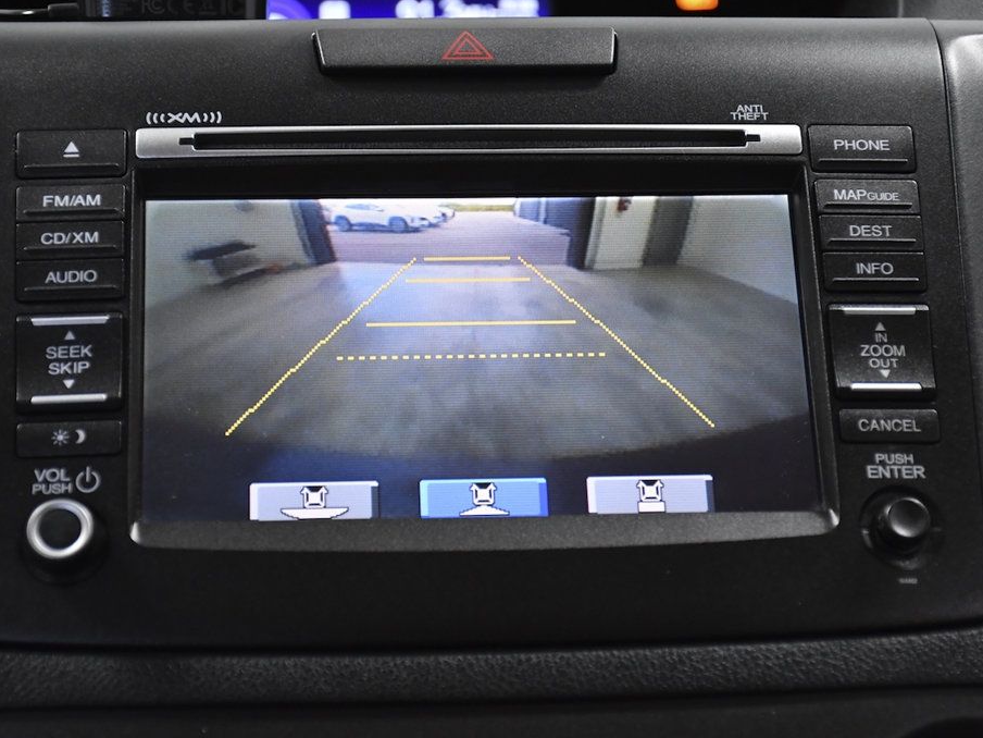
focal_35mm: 85
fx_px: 2414
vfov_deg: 17.4
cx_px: 486
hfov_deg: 23.0
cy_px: 370
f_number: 4.8
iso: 2500
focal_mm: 52
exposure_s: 1/250
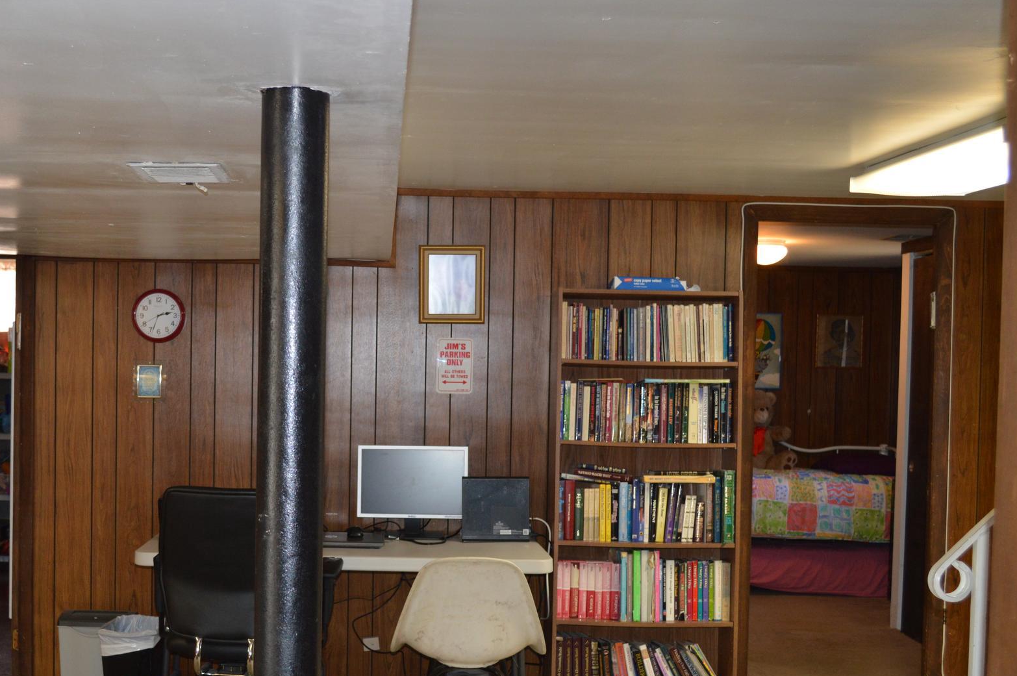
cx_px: 370
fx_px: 1439
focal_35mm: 51
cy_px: 420
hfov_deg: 38.6
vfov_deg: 26.4
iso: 560
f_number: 4.2
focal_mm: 26
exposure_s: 1/60
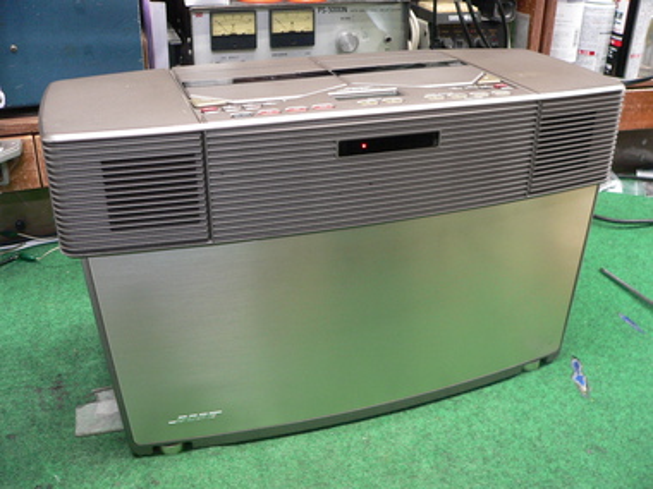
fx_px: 679
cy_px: 244
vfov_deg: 39.7
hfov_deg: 51.4
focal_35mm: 36
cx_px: 326
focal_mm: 6
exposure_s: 1/10
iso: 200
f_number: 2.8
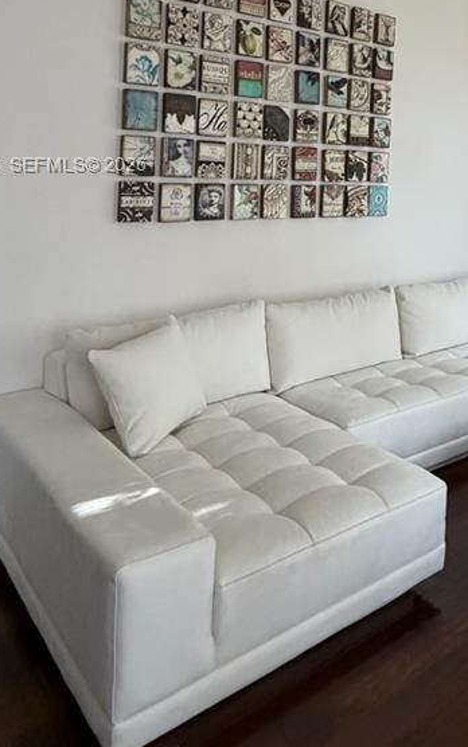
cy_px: 167
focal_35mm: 32
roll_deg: -1.8
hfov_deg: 34.6
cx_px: 503
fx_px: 652
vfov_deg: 56.0
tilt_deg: +1.2
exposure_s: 1/121
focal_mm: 2.22
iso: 320
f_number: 2.2
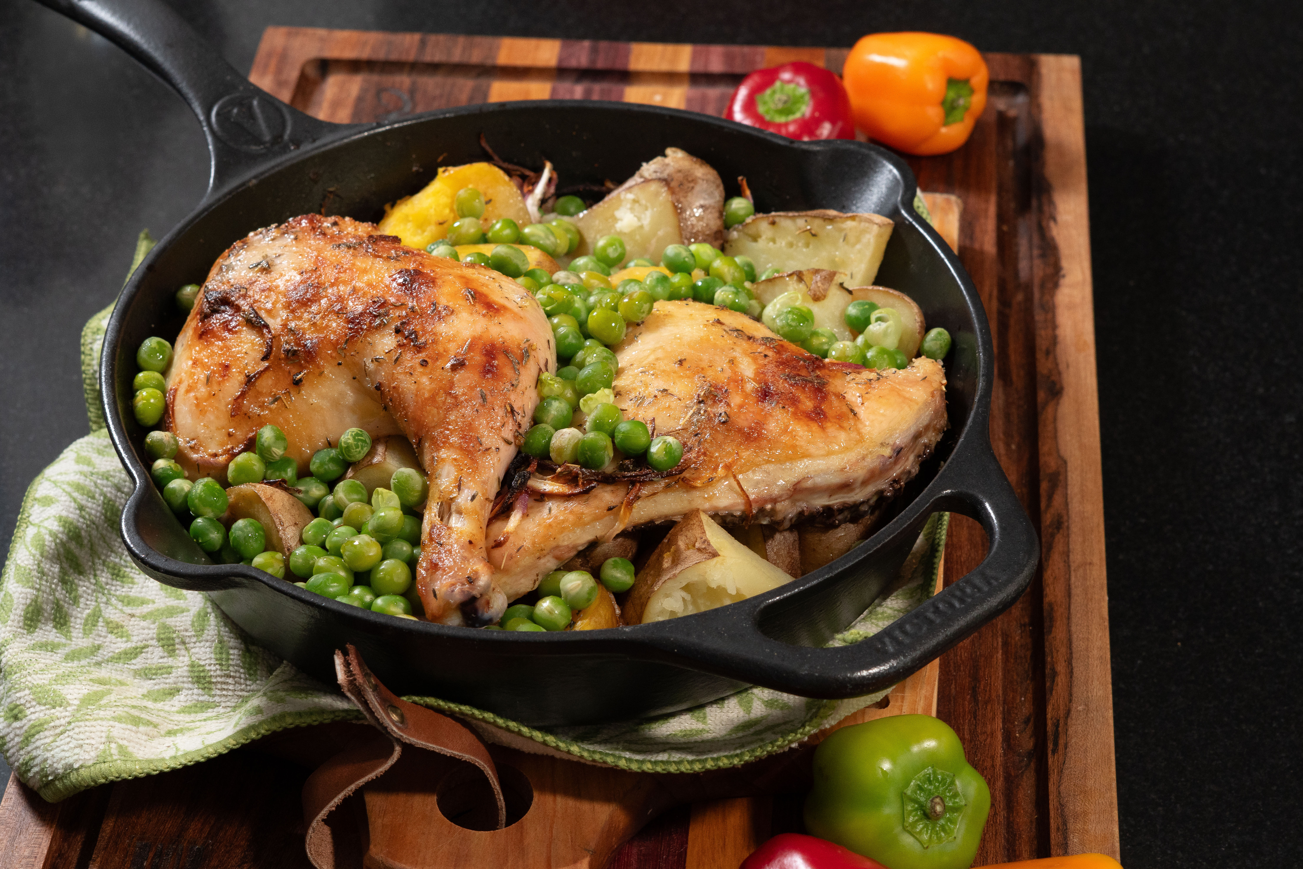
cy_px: 434
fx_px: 2714
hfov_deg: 27.0
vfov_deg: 18.2
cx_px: 652
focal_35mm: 75
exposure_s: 1/100
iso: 1000
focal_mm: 50
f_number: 7.1
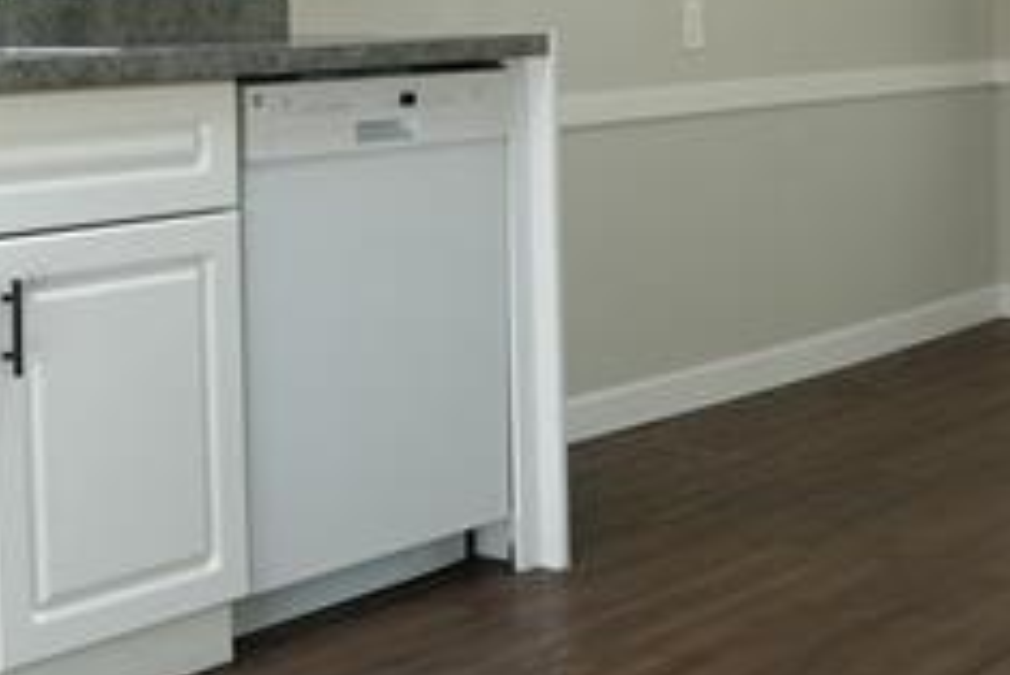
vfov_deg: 18.1
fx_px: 2077
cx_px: 636
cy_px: 30
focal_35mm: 74
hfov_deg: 27.2
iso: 500
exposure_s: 1/160
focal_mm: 17
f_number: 4
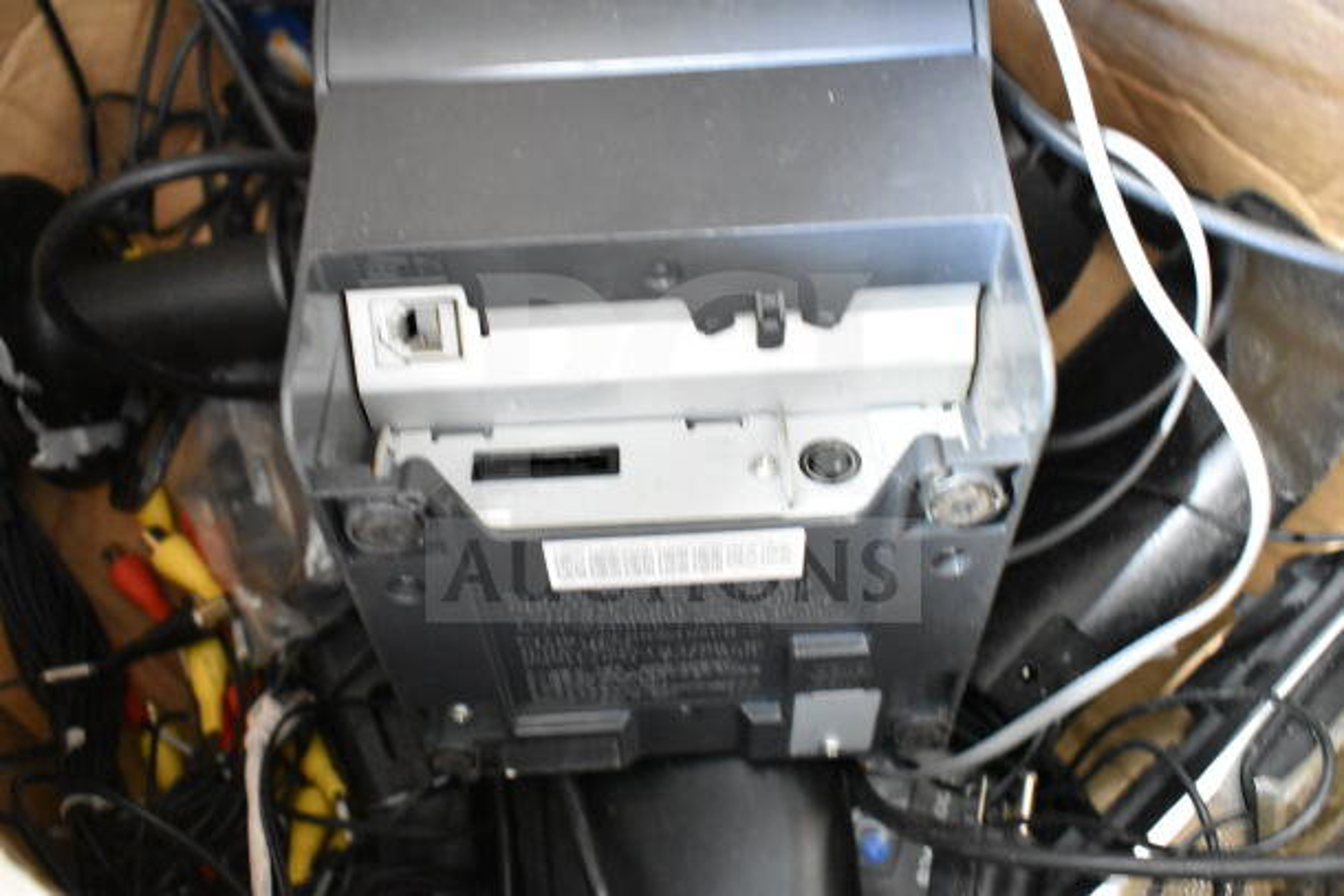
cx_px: 672
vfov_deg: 40.0
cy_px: 448
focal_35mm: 33
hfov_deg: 57.2
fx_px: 1232
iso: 7200
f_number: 3.8
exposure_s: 1/30
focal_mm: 22
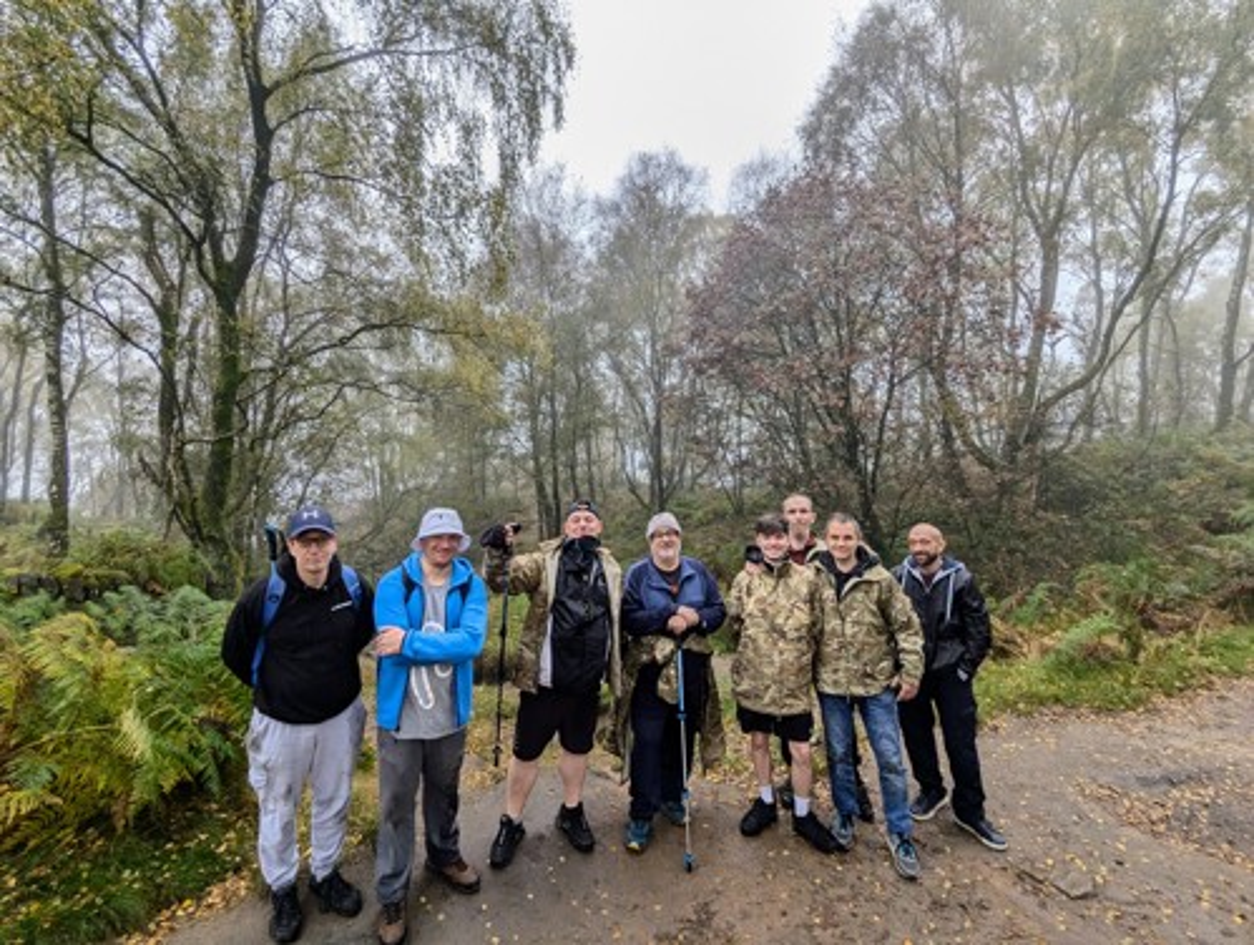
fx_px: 581
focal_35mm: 16
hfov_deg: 94.4
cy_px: 472
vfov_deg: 78.3
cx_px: 627
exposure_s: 1/144
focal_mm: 2.35
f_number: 2.2
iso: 27
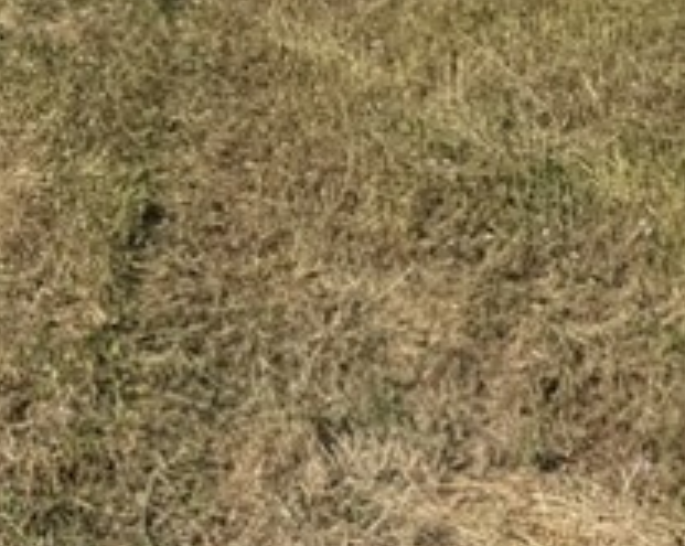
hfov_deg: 14.6
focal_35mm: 116
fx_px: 2348
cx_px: -549
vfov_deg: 11.4
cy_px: -675
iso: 80
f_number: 1.78
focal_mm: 6.76
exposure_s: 1/6173
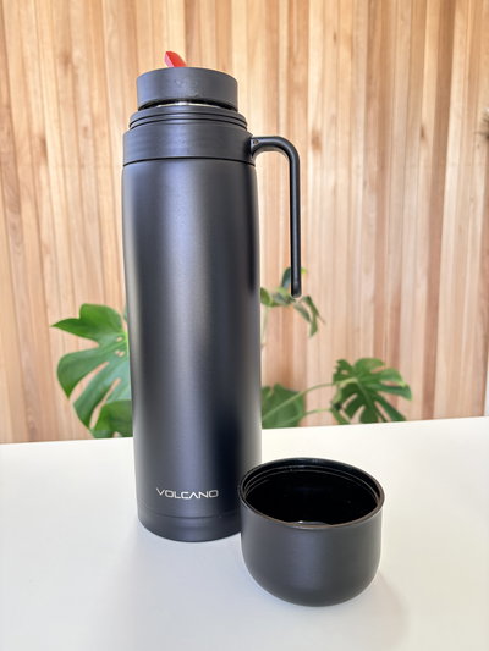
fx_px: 490
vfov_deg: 67.3
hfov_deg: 53.1
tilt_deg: -10.1
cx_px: 244
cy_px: 326
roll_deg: +0.8
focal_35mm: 26
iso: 125
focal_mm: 5.96
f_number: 1.6
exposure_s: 1/70
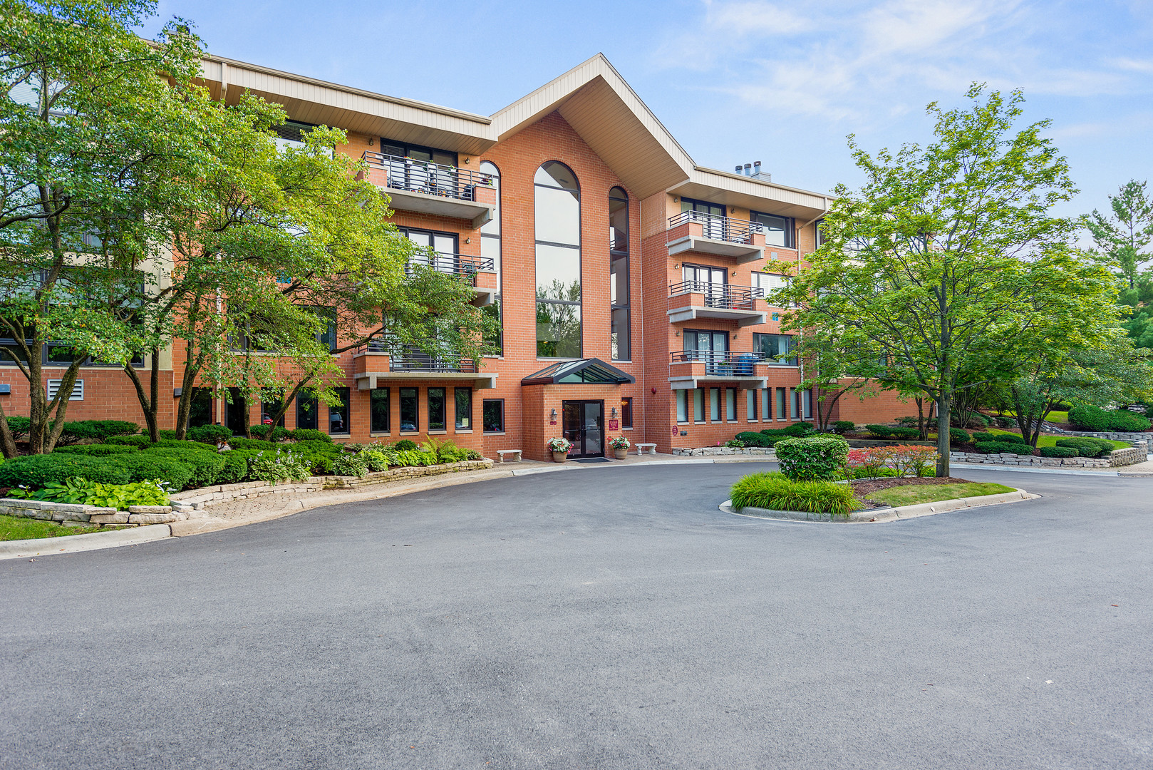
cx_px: 576
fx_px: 673
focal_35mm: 21
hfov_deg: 81.2
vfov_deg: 59.5
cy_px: 385
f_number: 5
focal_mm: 21
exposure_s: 1/80
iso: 100
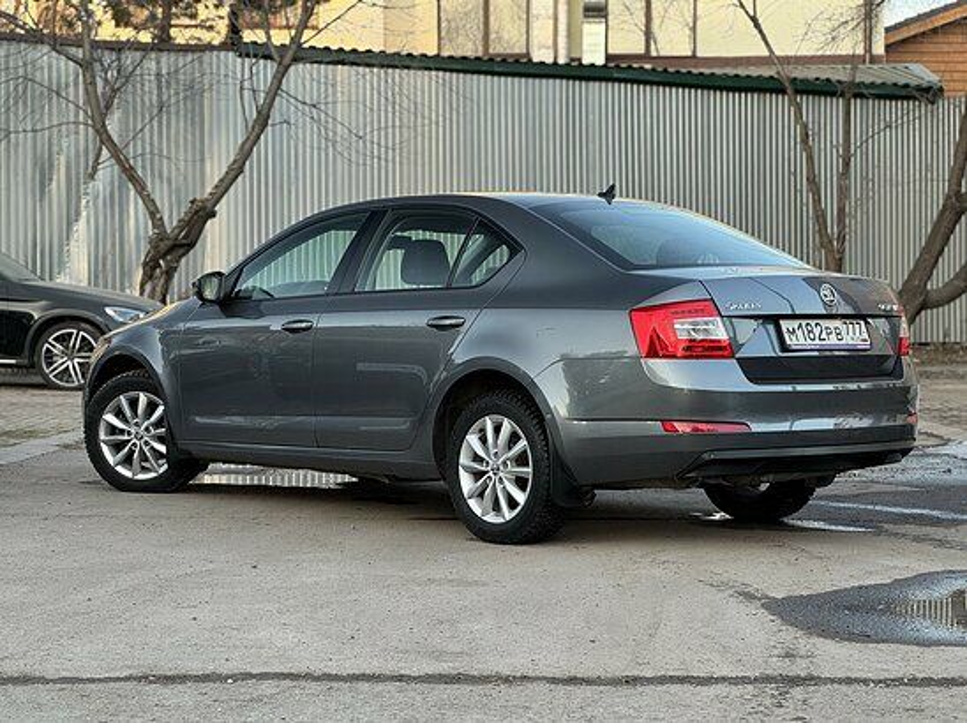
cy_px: 362
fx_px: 2149
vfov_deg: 19.1
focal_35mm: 77
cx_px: 484
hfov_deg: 25.4
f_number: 2.8
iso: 100
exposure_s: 1/99
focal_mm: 9
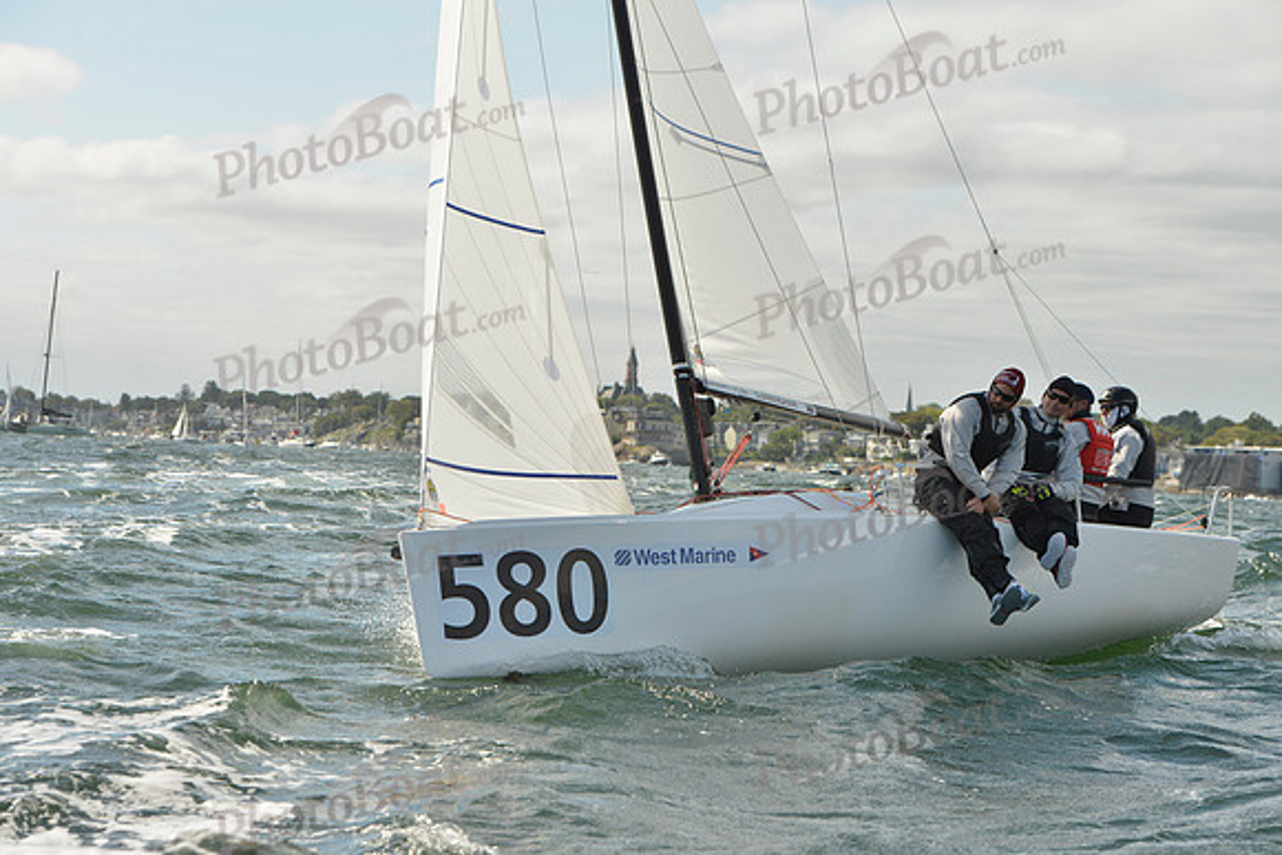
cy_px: 428
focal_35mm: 92
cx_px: 641
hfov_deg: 22.1
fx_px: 3277
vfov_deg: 14.9
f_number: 8
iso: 400
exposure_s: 1/1600
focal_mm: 92
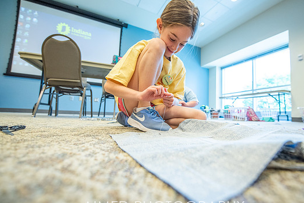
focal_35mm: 17
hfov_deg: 93.1
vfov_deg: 70.4
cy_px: 105
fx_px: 144
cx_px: 162
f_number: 2.8
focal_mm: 15
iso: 1250
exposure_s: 1/400
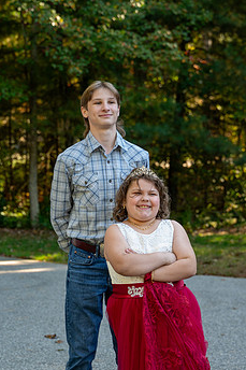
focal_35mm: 98
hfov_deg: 13.9
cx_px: 115
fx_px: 1005
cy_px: 214
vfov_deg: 20.8
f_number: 4.5
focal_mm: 75
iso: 720
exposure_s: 1/200
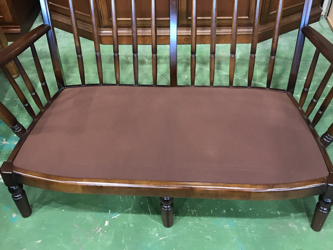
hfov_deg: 50.1
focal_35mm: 37
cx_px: 169
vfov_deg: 38.3
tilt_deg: -41.0
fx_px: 356
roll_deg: +1.8
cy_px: 86
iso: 100
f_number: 1.8
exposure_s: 1/14
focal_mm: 3.99
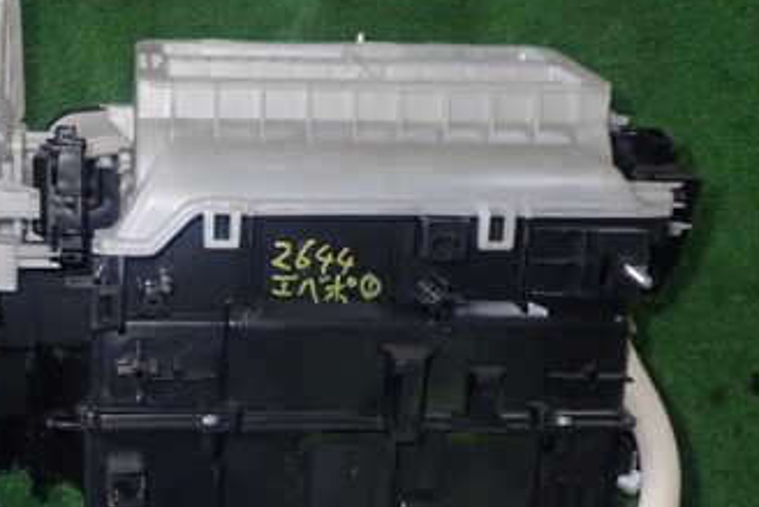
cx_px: 146
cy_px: 343
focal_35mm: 57
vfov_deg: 23.7
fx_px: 1202
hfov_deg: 33.9
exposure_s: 1/30
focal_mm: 5.4
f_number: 6.3
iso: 400
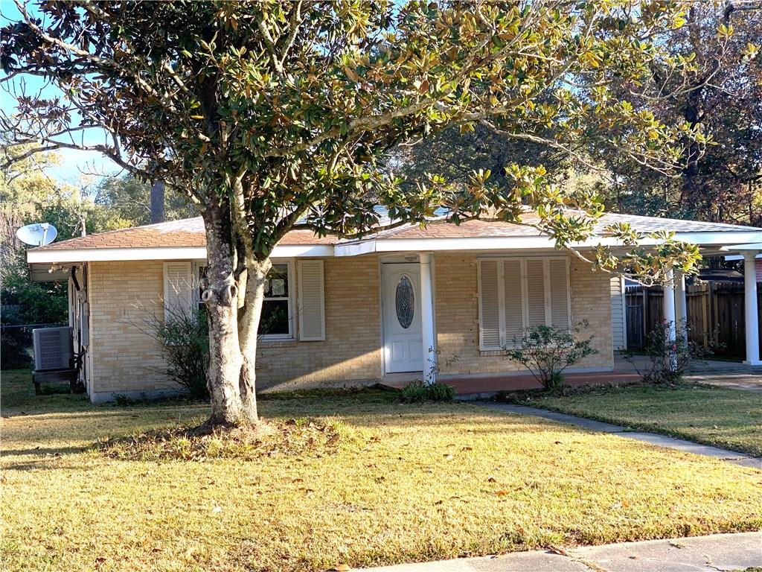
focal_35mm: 52
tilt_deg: +1.6
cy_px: 286
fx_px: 1145
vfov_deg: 28.0
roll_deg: +2.3
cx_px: 381
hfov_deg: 36.8
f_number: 2.4
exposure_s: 1/122
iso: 16
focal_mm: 6
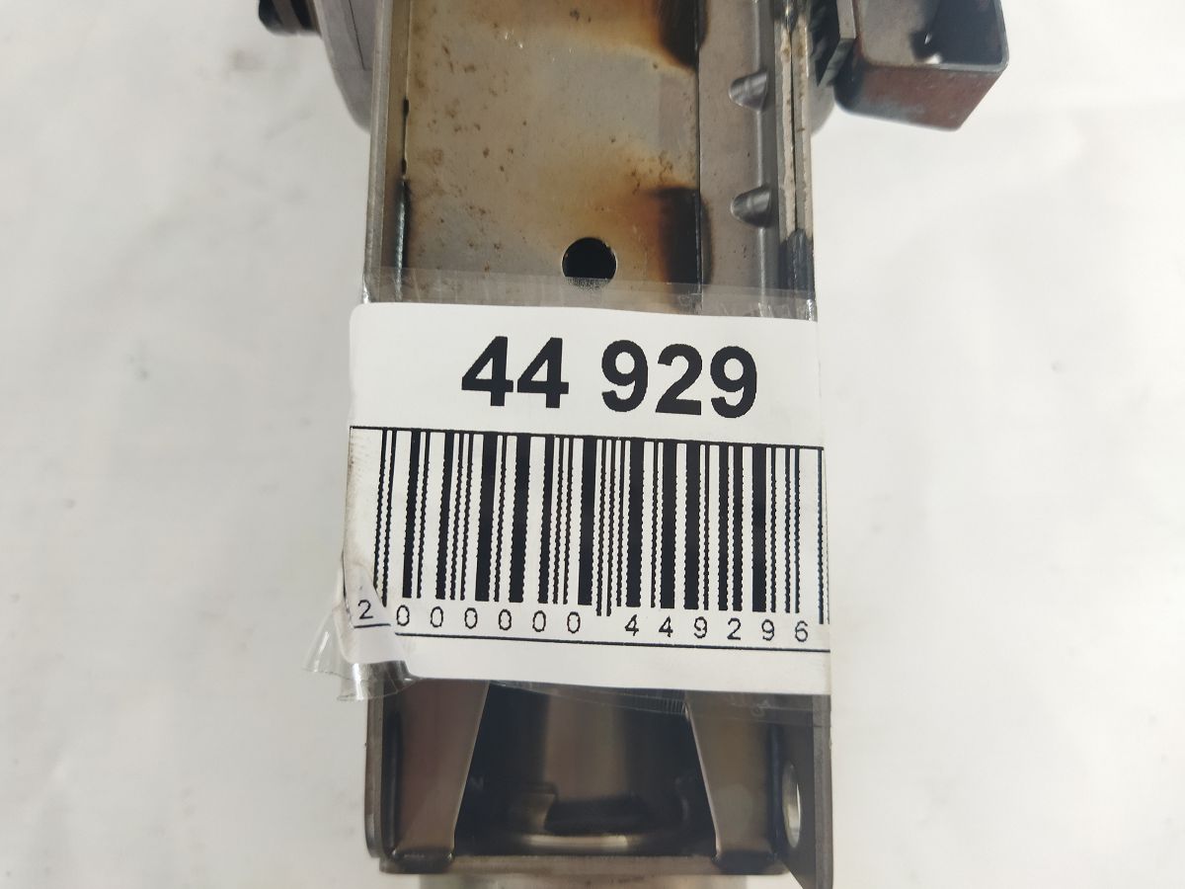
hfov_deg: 65.3
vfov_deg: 51.4
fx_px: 924
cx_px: 592
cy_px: 444
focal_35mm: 27
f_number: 1.79
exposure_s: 1/50
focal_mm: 4.71
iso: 241
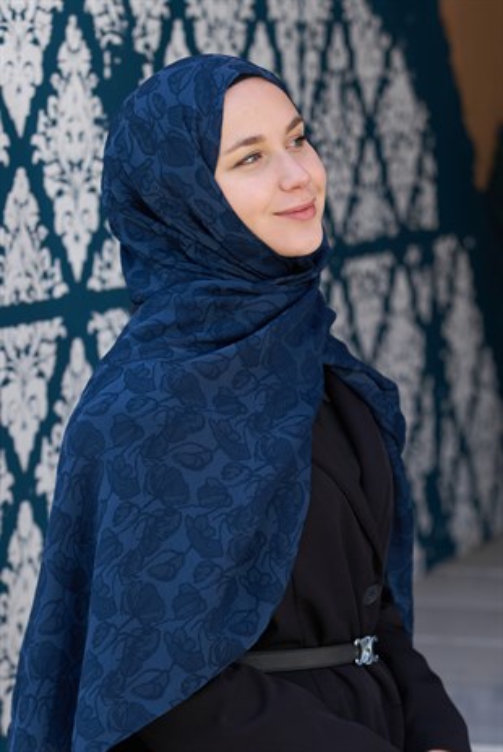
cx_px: 252
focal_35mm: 110
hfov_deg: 12.5
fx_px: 2302
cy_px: 376
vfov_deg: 18.6
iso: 200
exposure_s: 1/200
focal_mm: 110
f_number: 4.5
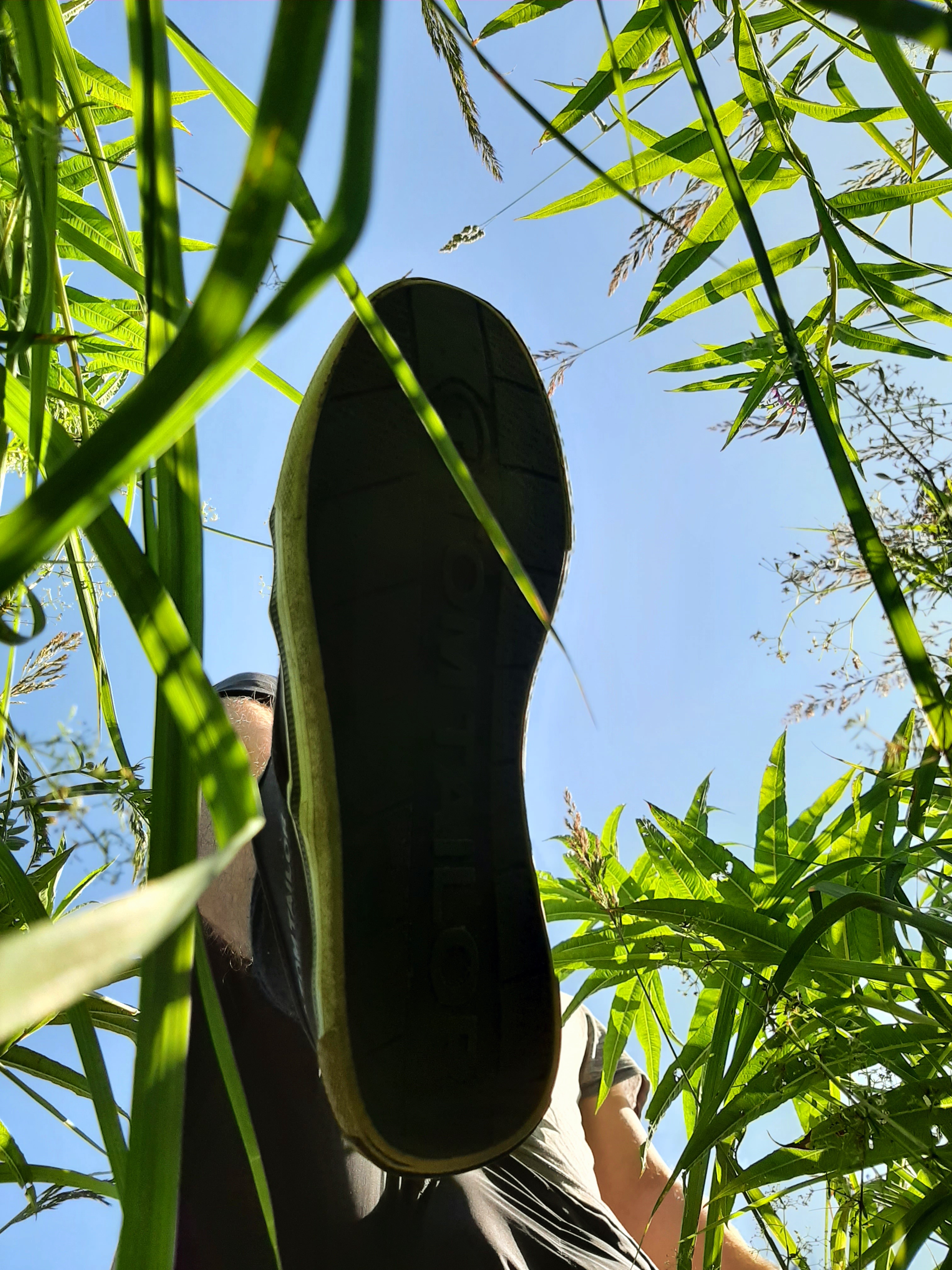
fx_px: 953
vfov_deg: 67.3
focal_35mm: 26
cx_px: 476
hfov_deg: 53.1
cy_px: 635
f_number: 1.7
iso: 40
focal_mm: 3.93
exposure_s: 1/1667
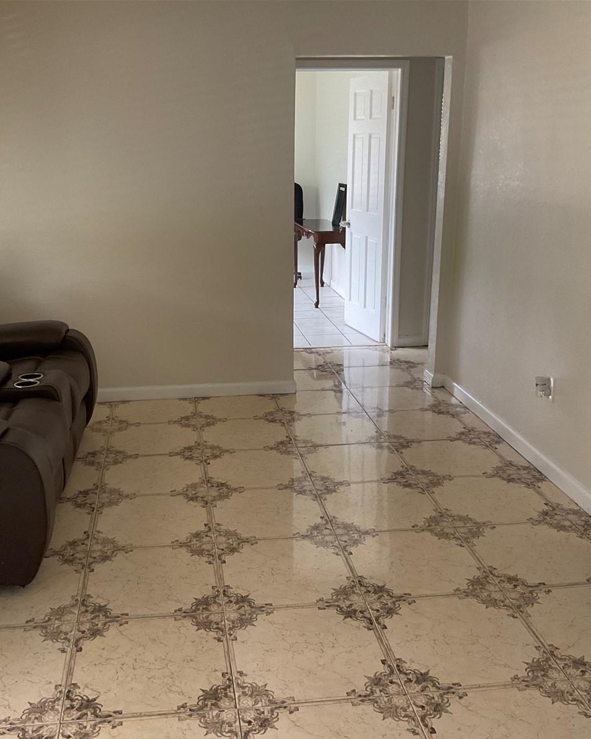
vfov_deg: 47.9
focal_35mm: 38
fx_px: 831
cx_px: 258
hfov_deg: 39.1
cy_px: 371
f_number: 1.8
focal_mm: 3
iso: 100
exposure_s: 1/60
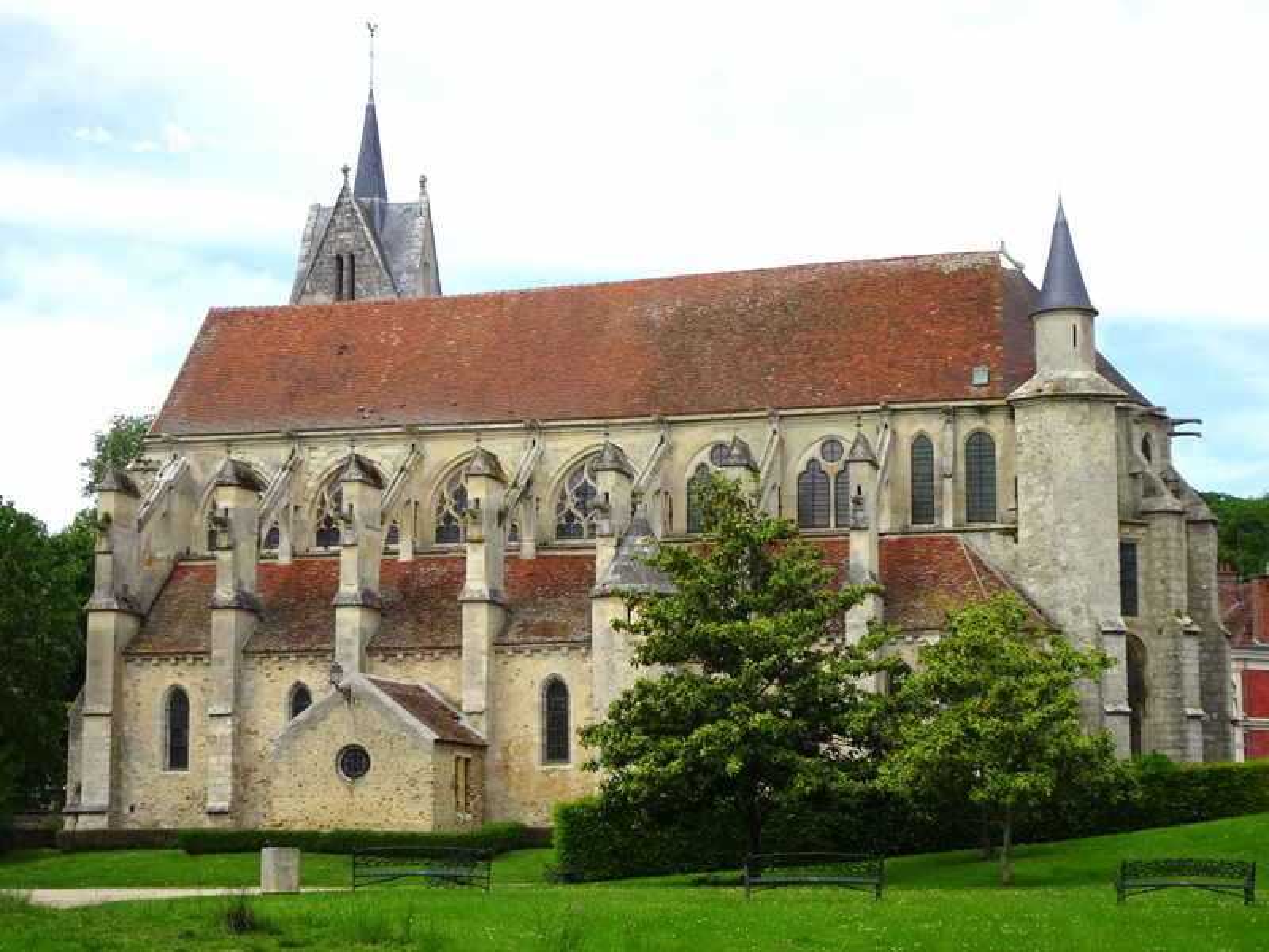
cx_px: 634
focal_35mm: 70
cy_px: 476
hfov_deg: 27.8
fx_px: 2566
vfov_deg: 21.0
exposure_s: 1/320
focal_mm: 12.01
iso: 80
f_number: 5
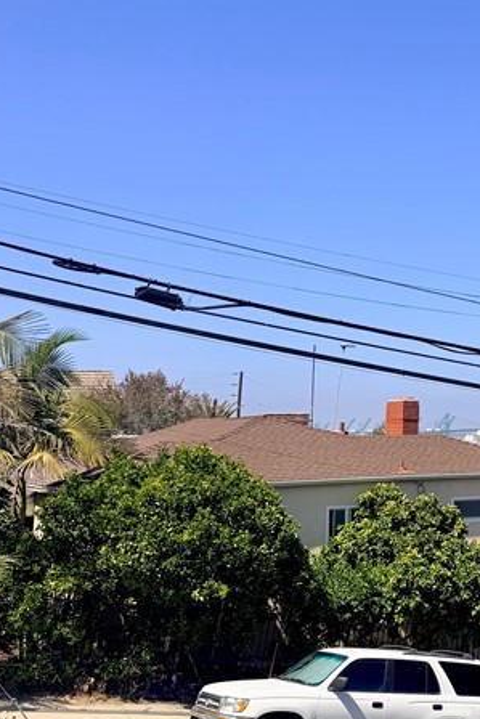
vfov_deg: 35.0
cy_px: 300
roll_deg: +0.1
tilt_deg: +6.3
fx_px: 1139
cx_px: 572
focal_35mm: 57
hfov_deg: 22.1
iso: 80
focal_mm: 6.76
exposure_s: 1/3953
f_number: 1.78
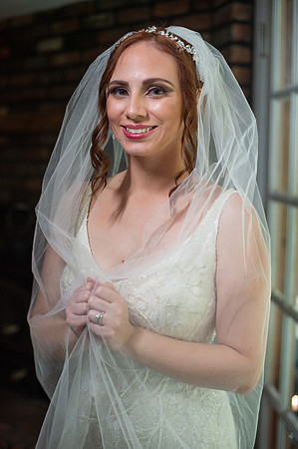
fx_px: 622
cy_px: 224
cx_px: 149
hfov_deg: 26.9
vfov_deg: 39.6
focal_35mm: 50
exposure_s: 1/500
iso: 1000
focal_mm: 50
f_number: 2.5
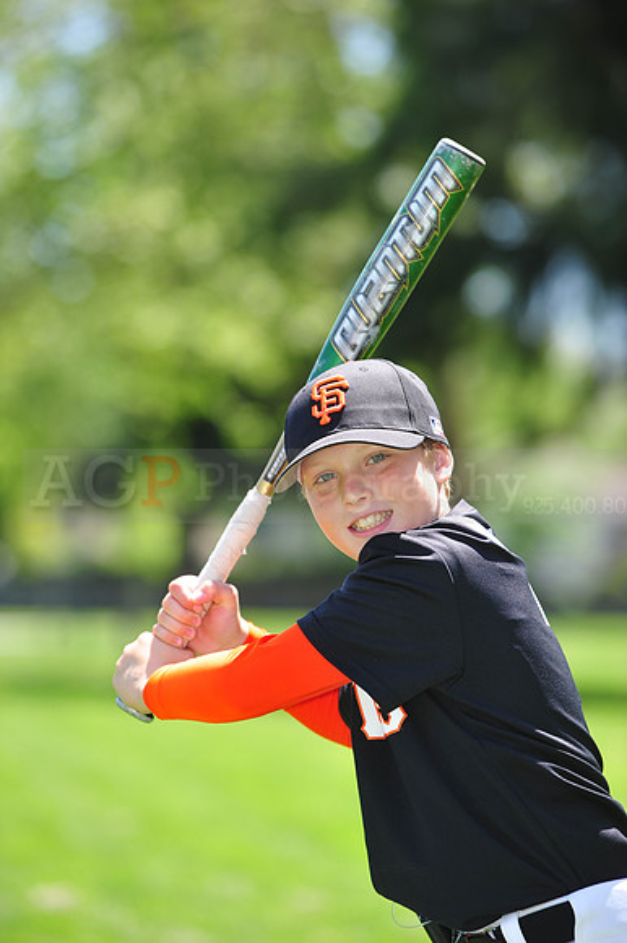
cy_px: 472
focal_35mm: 165
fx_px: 4315
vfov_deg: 12.5
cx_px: 314
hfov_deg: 8.3
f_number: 4.5
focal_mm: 165
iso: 200
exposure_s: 1/400
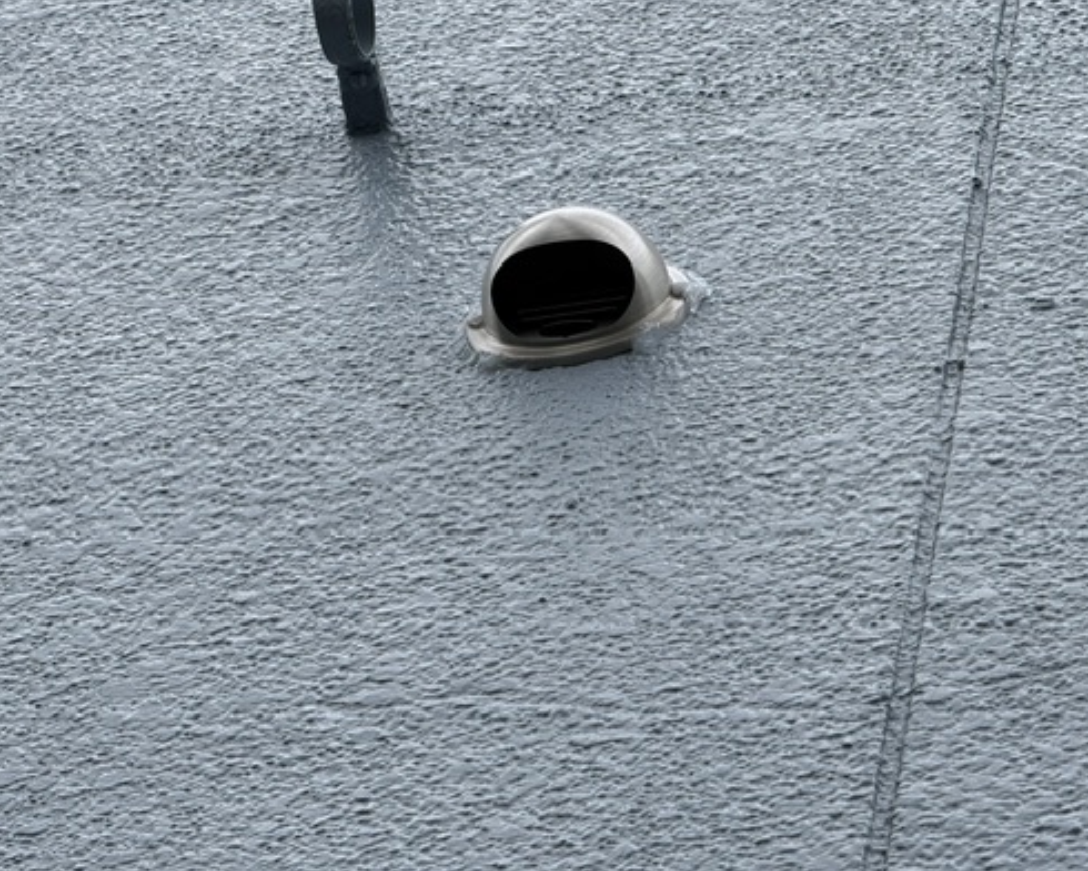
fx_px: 4927
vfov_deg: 10.1
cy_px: 444
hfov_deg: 12.6
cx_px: 659
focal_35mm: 153
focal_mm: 15.66
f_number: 2.8
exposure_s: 1/383
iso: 50
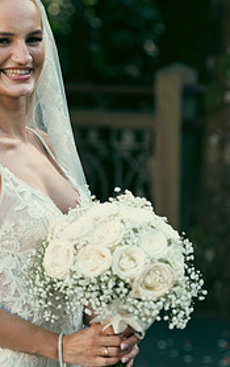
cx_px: 59
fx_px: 1971
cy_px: 208
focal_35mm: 197
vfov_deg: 10.6
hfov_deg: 6.7
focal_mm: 120
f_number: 3.5
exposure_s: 1/200
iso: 160
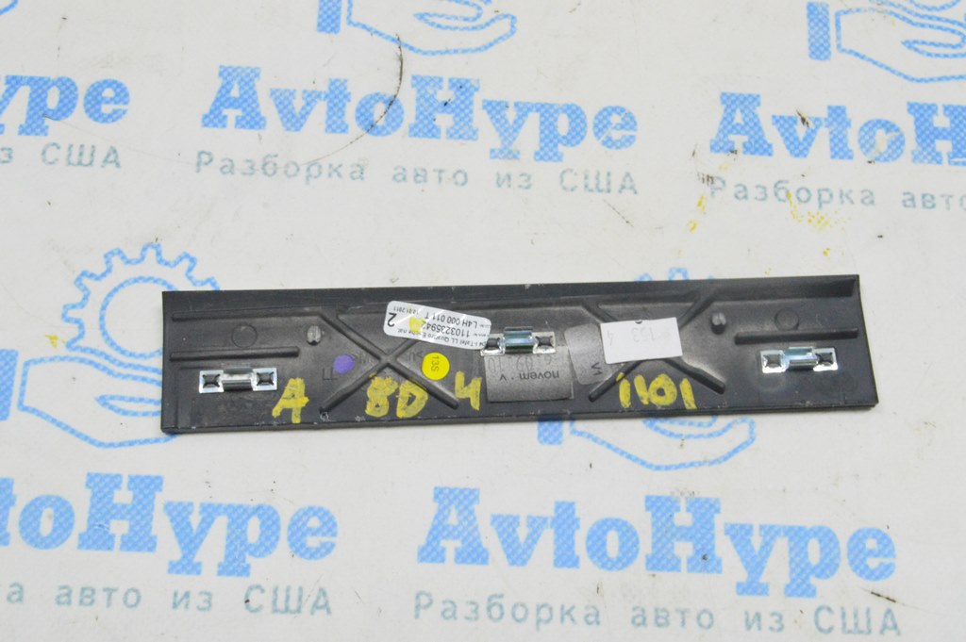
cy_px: 321
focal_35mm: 52
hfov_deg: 37.9
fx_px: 1408
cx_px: 483
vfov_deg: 25.7
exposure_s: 1/20
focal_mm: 35
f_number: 20
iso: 6400
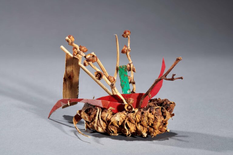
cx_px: 116
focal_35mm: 85
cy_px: 78
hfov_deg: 23.9
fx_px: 550
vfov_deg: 16.1
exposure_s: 1/125
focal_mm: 85
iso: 50
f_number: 13
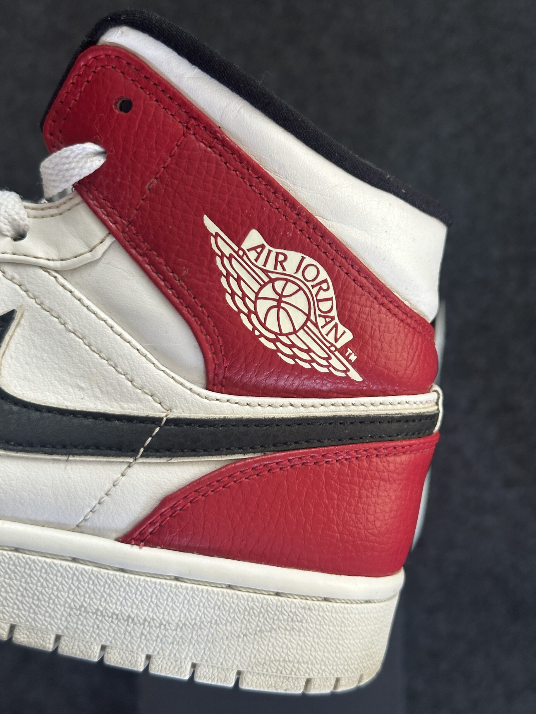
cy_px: 357
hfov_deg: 30.3
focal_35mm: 48
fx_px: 991
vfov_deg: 39.7
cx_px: 268
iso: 100
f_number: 1.78
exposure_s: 1/50
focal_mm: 6.86
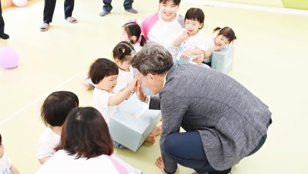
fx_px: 343
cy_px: 84
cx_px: 154
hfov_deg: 48.4
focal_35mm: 42
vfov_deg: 28.4
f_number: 4
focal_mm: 27
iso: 500
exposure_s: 1/80
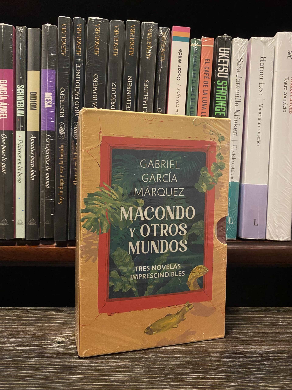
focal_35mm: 26
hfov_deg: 53.1
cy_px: 195
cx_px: 146
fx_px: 292
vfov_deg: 67.3
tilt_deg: -2.2
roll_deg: -0.3
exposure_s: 1/30
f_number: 1.8
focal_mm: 4.25
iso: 800
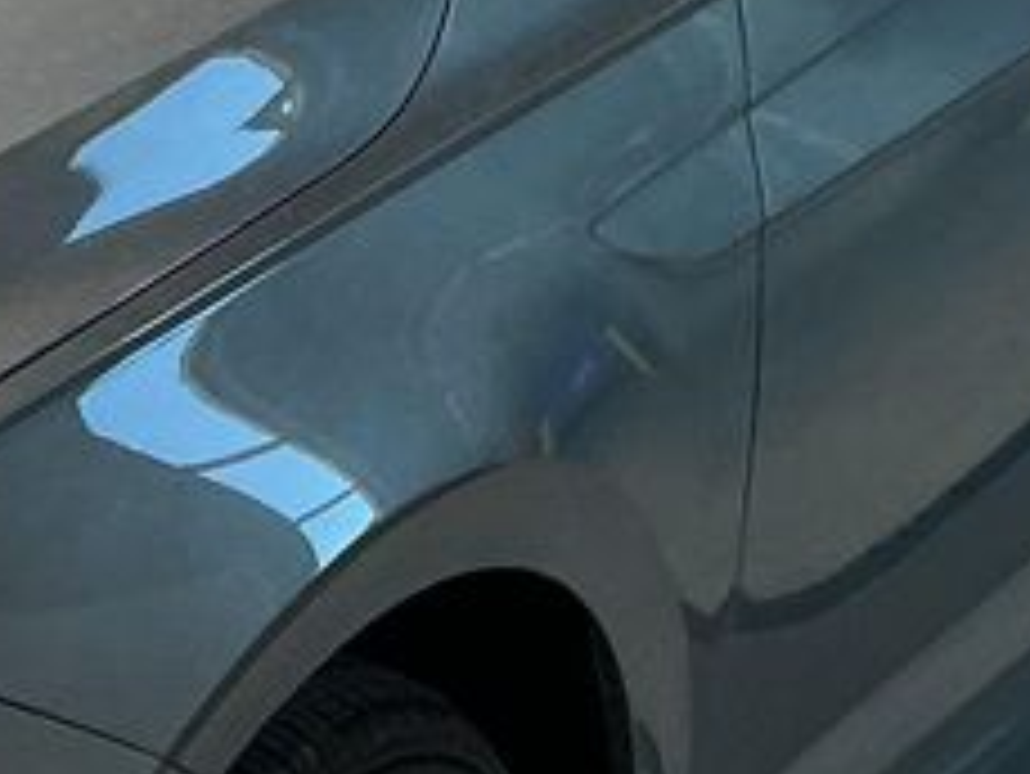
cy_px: 400
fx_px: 4525
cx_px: -243
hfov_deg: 12.6
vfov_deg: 9.8
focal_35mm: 152
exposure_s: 1/100
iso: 64
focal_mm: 3
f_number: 1.8
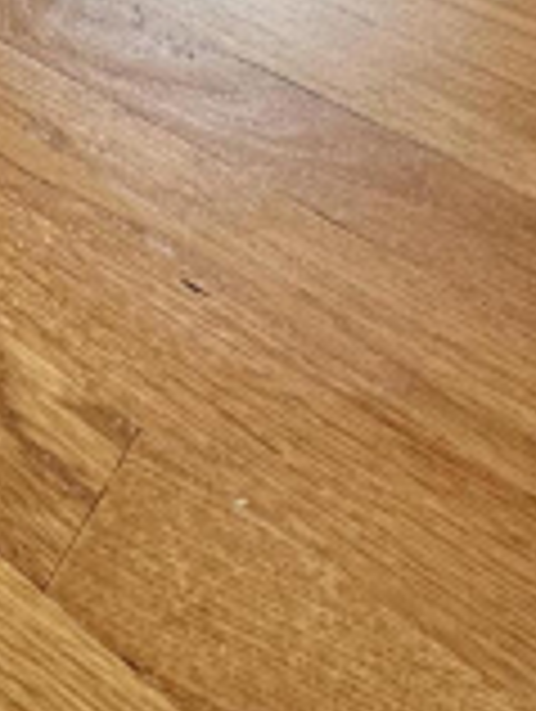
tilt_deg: -14.5
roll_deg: +1.1
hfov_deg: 23.0
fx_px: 1215
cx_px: -90
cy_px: -569
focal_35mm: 59
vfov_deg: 21.4
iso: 320
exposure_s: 1/99
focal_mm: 2.22
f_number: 2.2
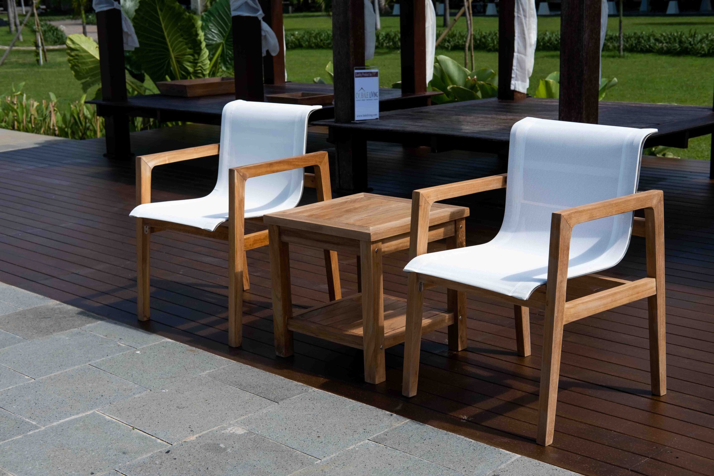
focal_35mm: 53
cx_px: 357
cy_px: 238
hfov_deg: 37.5
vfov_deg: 25.5
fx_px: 1051
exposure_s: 1/250
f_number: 7.1
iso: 80
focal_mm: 35
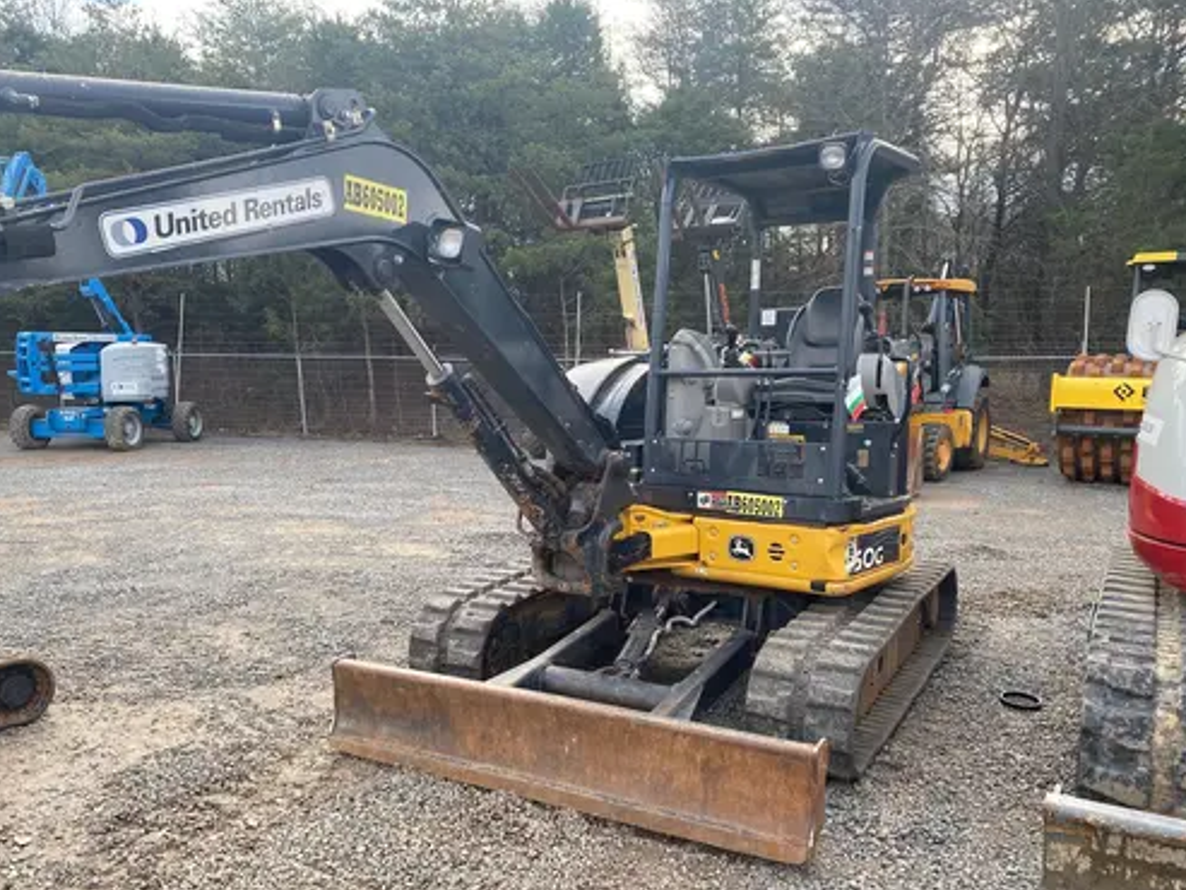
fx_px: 994
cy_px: 492
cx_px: 534
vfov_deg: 48.2
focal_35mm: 29
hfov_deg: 61.5
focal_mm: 4.25
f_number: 1.8
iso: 32
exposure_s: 1/268
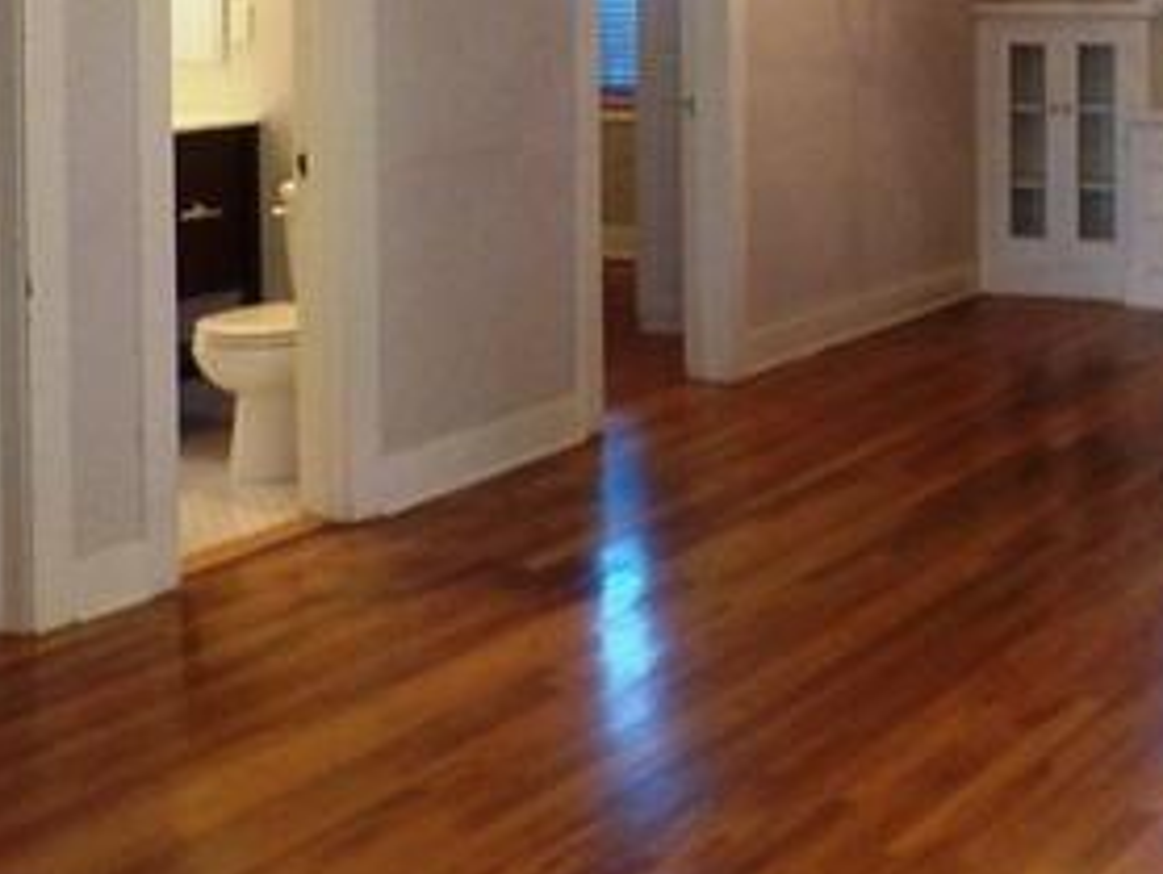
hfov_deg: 28.0
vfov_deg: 20.8
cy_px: 54
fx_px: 2320
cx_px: 757
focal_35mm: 69
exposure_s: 1/30
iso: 280
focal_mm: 4.1
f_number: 3.3
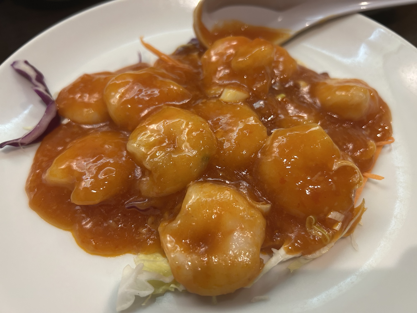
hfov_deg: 67.3
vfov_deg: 53.1
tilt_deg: -52.6
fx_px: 313
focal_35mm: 26
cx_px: 208
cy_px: 156
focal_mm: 5.7
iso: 200
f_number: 1.5
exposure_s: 1/50
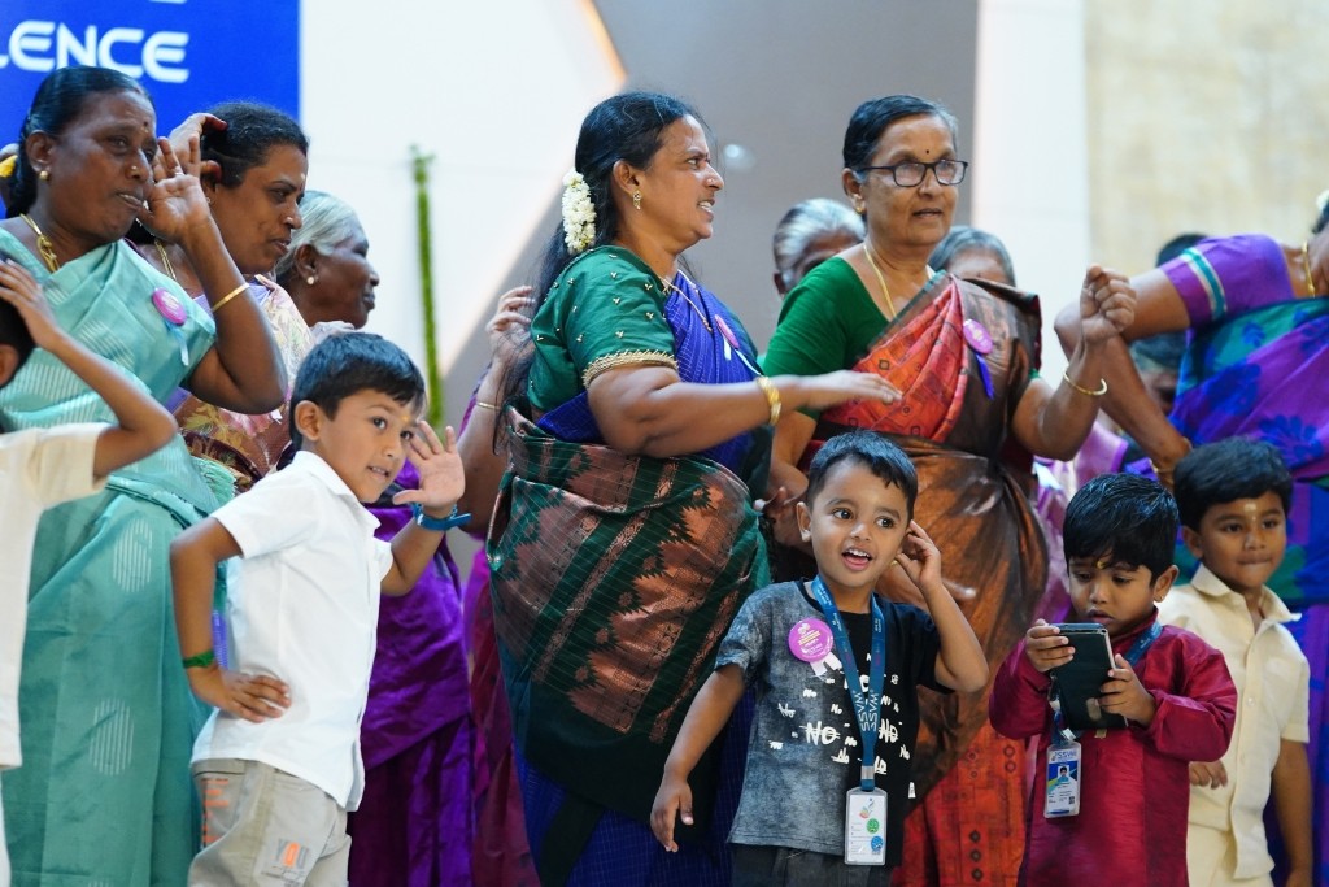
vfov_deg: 13.4
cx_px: 664
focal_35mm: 102
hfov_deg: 20.0
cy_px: 444
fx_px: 3766
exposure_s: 1/125
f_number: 2.8
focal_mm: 102
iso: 6400
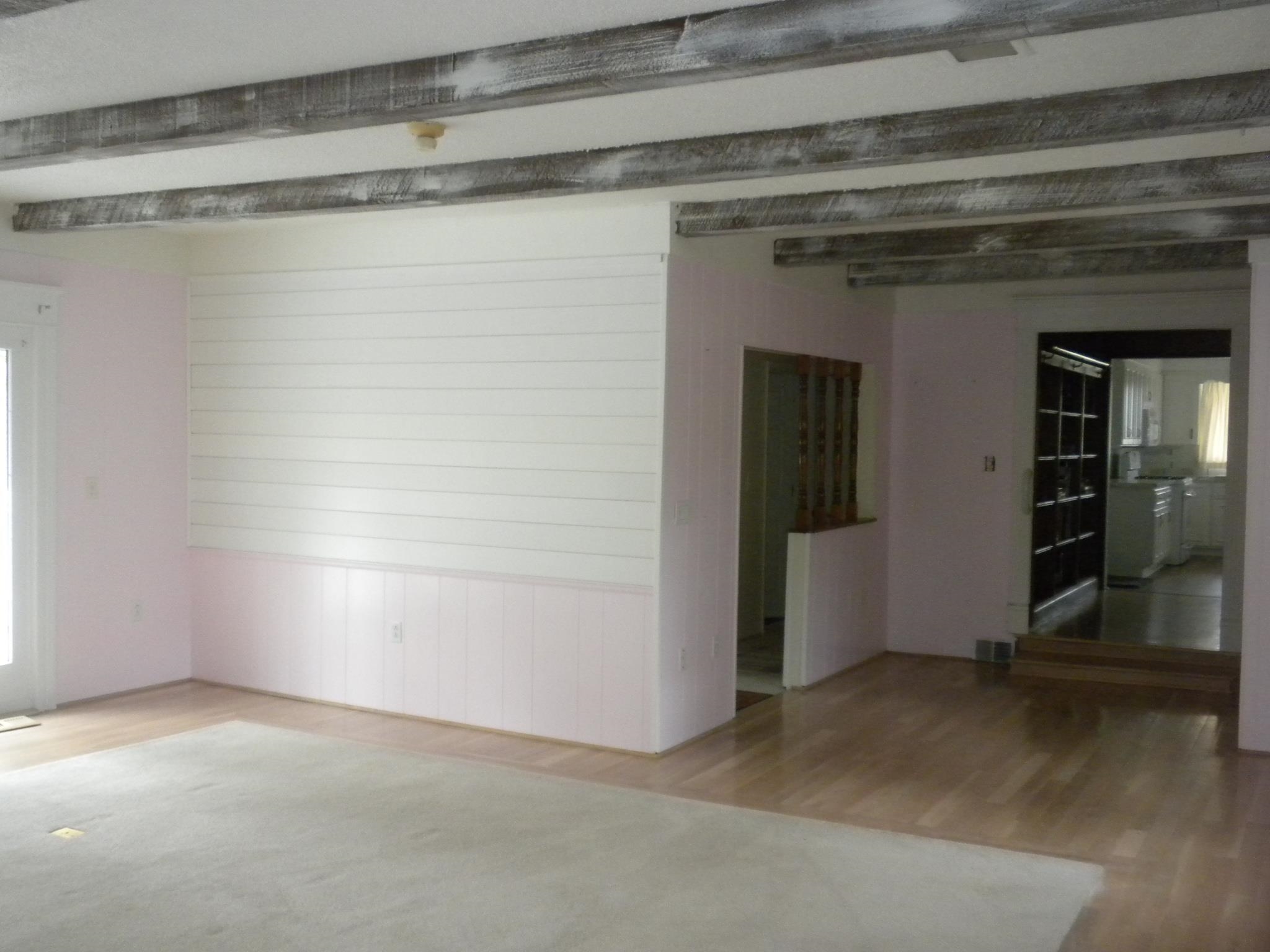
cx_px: 635
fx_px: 1357
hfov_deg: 50.1
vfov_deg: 38.7
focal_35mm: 37
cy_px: 476
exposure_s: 1/30
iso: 400
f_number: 3.5
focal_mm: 6.6
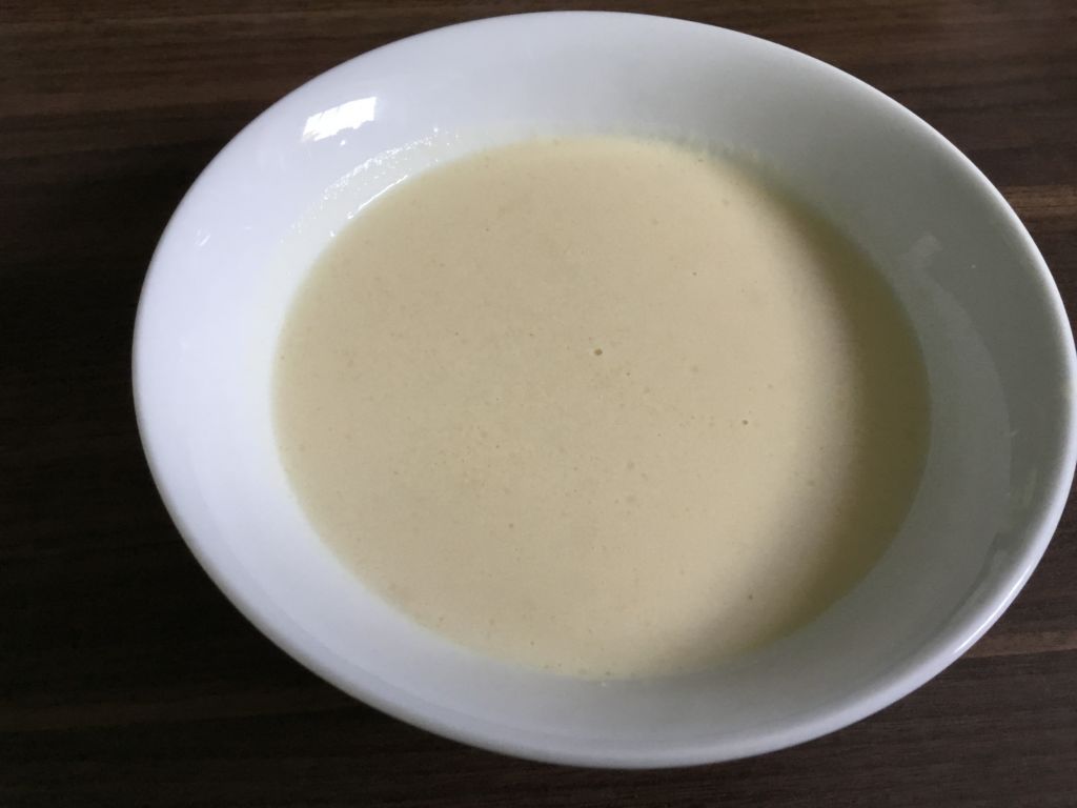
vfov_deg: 45.4
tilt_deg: -58.5
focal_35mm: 31
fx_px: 964
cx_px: 538
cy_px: 404
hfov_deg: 58.4
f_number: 2.4
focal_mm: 3.3
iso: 125
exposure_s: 1/33
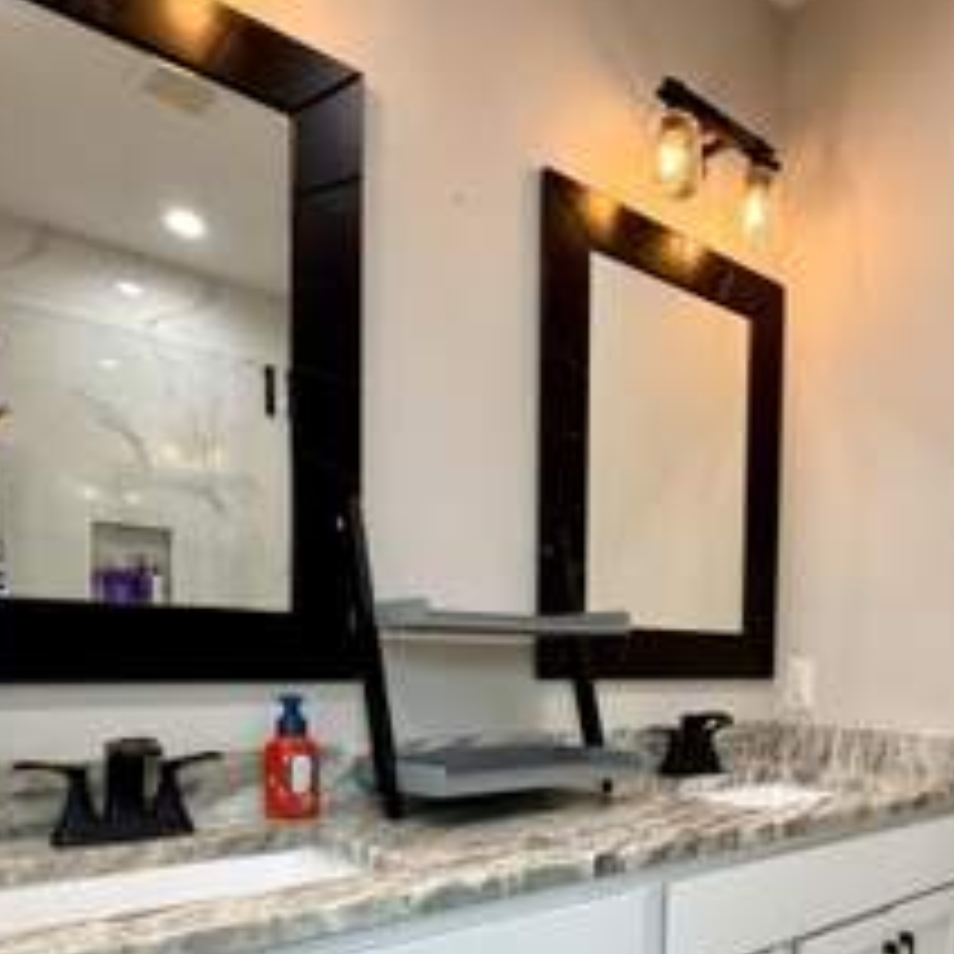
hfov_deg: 55.7
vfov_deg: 54.9
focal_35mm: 28
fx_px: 873
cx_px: 662
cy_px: 700
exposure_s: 1/120
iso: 200
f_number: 2.2
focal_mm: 2.22
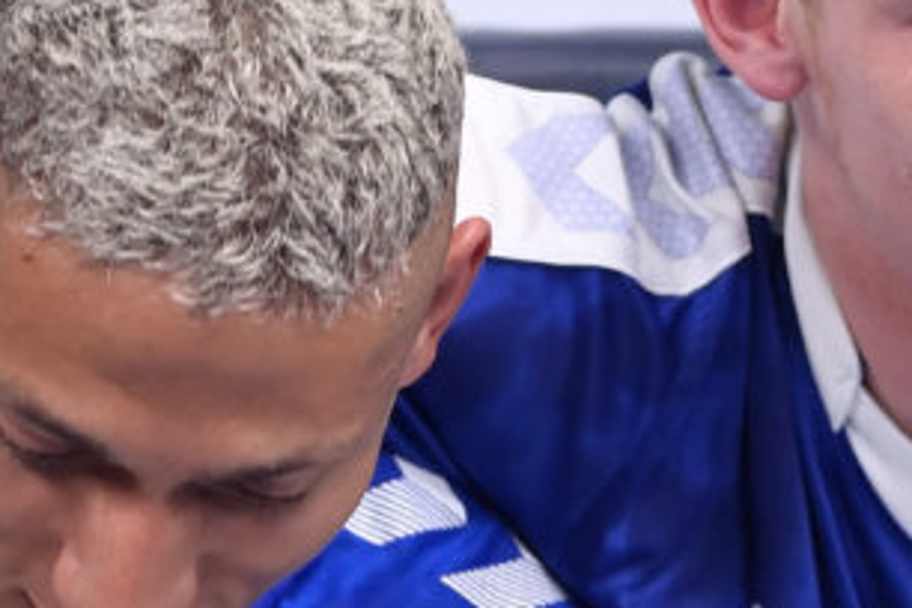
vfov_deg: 5.9
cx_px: 426
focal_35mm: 234
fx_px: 5928
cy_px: 455
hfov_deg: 8.8
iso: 1600
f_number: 2.8
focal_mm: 70
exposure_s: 1/250
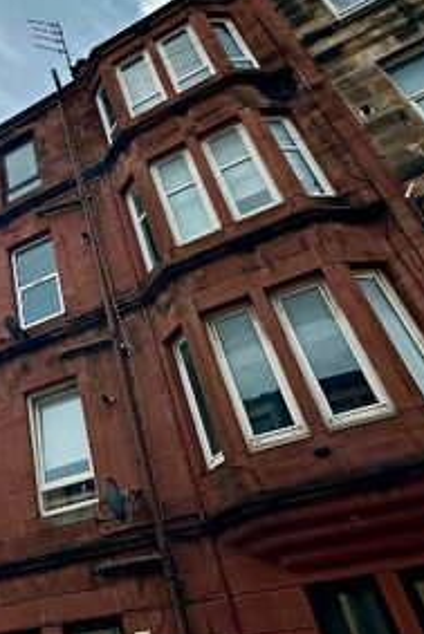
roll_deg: +1.5
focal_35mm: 36
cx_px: -49
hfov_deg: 32.3
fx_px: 635
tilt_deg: +39.6
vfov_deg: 52.7
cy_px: 248
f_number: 2.2
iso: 50
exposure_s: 1/8403
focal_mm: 2.22
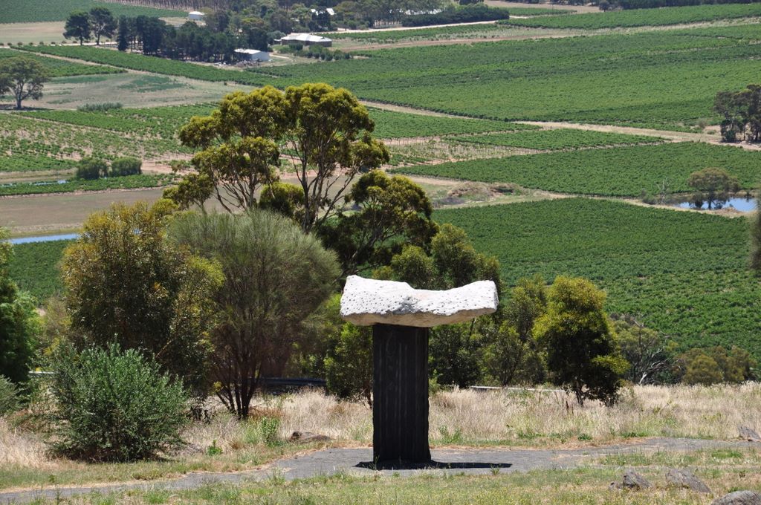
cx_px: 380
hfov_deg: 13.1
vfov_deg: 8.7
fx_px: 3325
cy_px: 252
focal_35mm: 158
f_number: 10
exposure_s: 1/320
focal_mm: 105
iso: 200
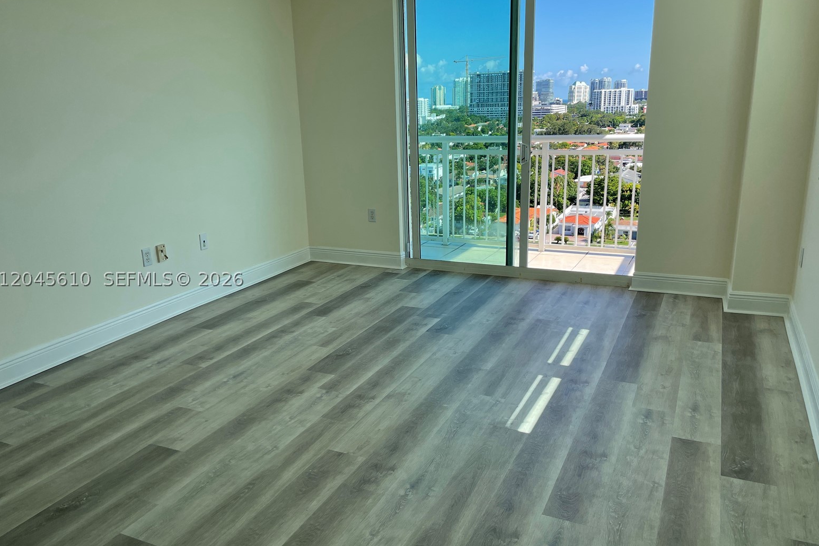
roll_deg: +2.1
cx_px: 406
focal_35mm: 28
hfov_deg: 65.5
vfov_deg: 46.4
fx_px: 637
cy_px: 279
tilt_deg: -14.9
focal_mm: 4.2
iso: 32
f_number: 1.6
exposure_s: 1/988
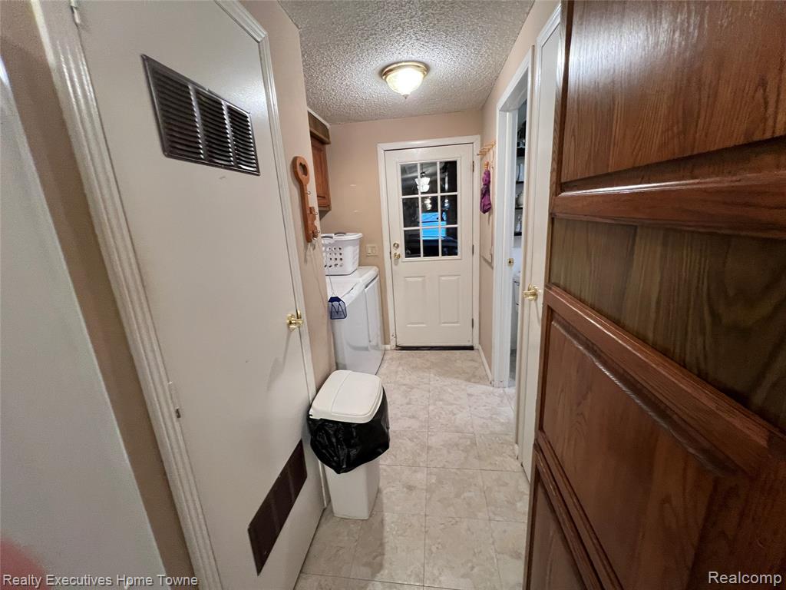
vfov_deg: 89.9
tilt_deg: -15.0
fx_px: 295
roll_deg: +4.7
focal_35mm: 13
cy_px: 295
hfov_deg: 106.2
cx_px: 393
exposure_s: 1/60
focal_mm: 1.57
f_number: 1.8
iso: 320
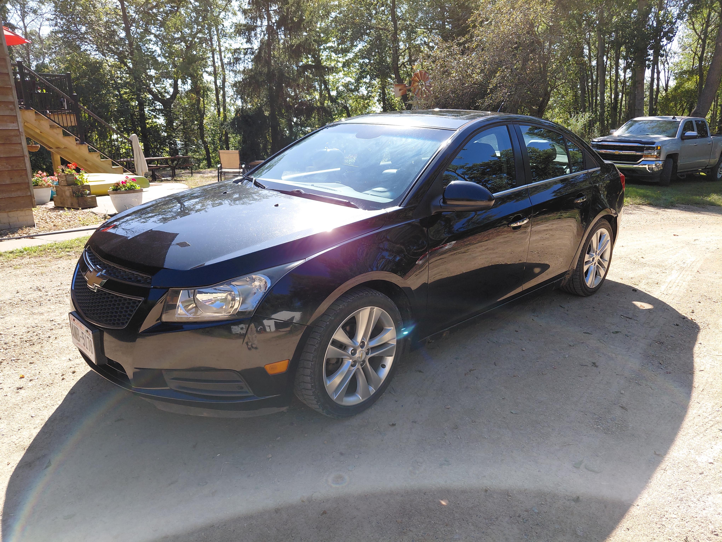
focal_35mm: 25
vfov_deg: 54.9
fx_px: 521
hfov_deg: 69.4
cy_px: 271
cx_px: 361
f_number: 1.8
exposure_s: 1/894
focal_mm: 4.69
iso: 50
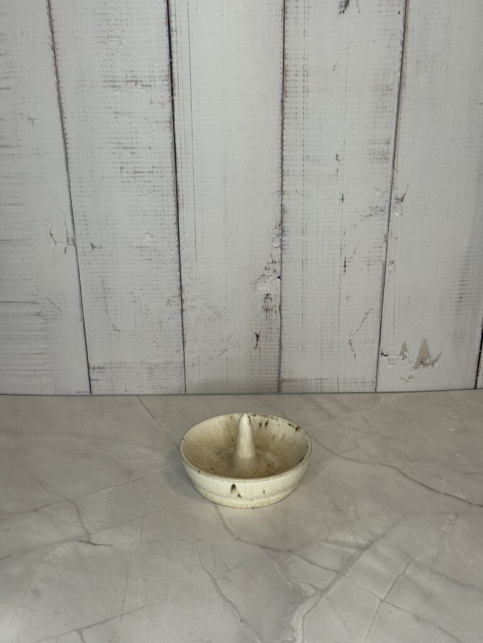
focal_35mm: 48
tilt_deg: -23.9
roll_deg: -0.3
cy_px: 322
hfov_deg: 30.3
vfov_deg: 39.7
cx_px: 242
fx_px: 893
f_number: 1.78
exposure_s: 1/119
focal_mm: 6.76
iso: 80
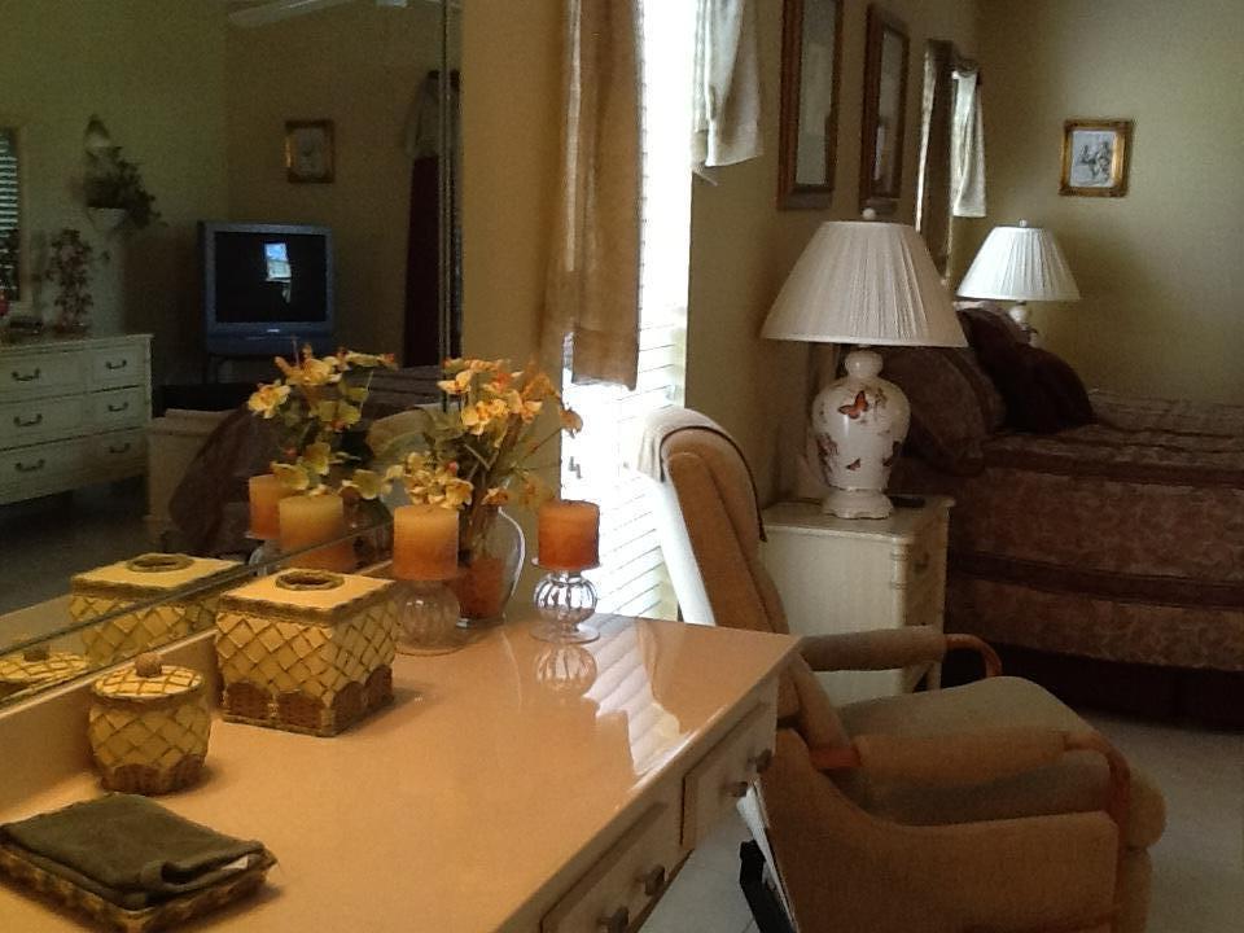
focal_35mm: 44
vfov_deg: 32.9
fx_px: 1581
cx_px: 622
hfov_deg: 42.9
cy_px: 466
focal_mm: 2.03
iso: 80
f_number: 2.4
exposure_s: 1/33
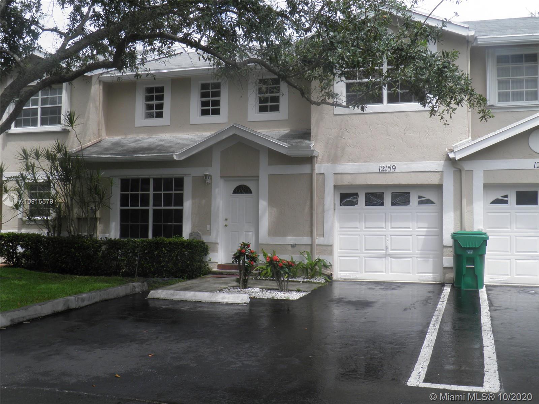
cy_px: 202
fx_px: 545
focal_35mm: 35
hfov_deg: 52.6
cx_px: 270
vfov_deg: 40.7
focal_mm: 6.3
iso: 50
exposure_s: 1/250
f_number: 5.5
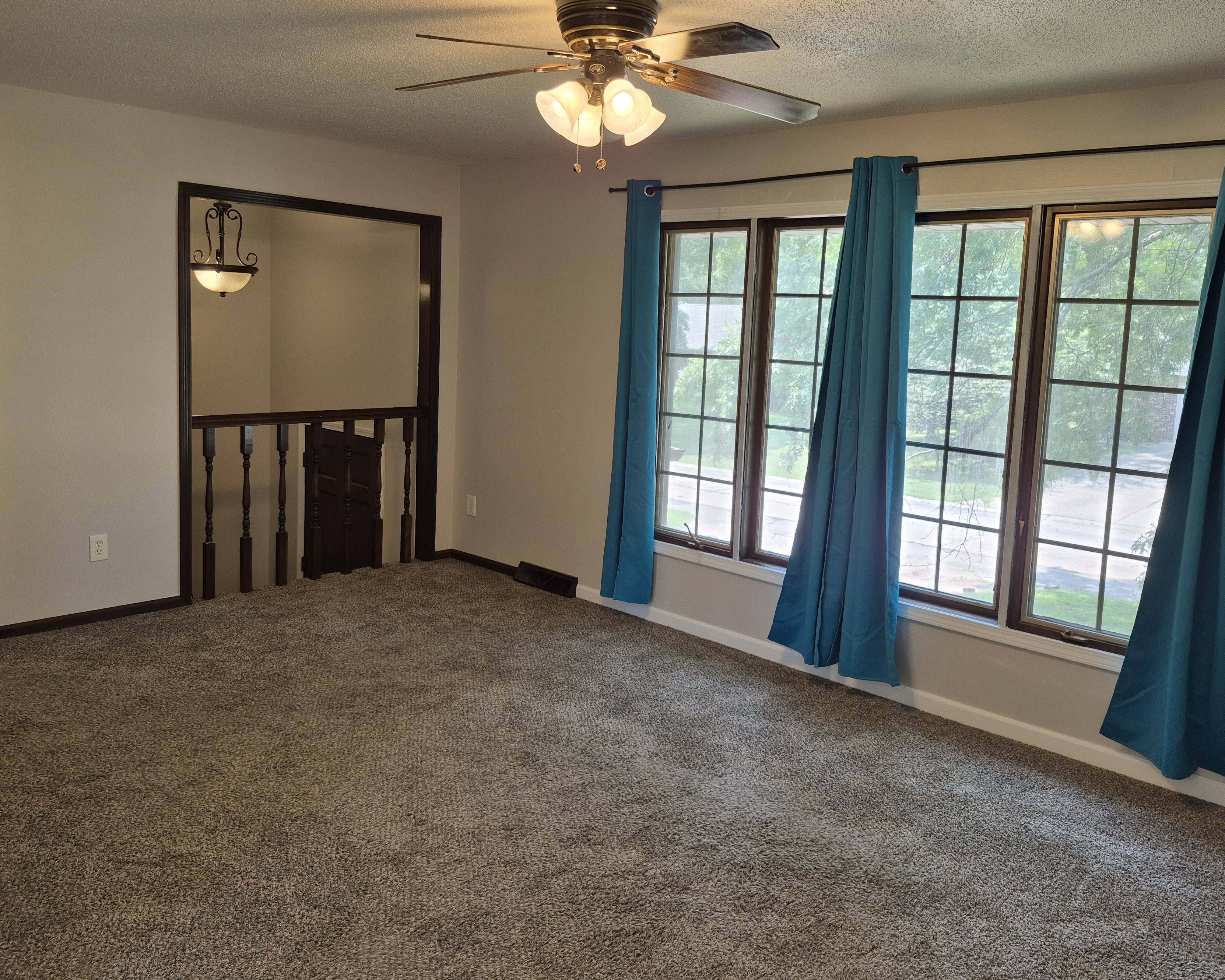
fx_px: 979
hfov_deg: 64.1
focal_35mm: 27
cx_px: 611
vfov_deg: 53.1
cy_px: 446
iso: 100
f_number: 1.8
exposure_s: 1/120
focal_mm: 5.4
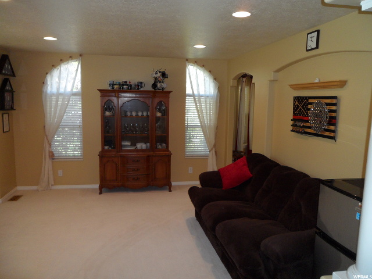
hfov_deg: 65.3
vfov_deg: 51.4
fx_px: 290
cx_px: 186
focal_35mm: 27
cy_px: 140
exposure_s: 1/45
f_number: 3.5
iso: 200
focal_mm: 4.9
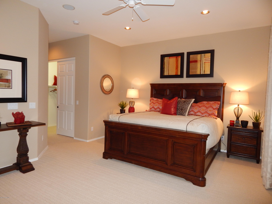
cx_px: 136
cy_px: 102
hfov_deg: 76.4
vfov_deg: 61.1
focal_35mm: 22
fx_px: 173
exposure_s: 1/30
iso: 200
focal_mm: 4
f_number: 3
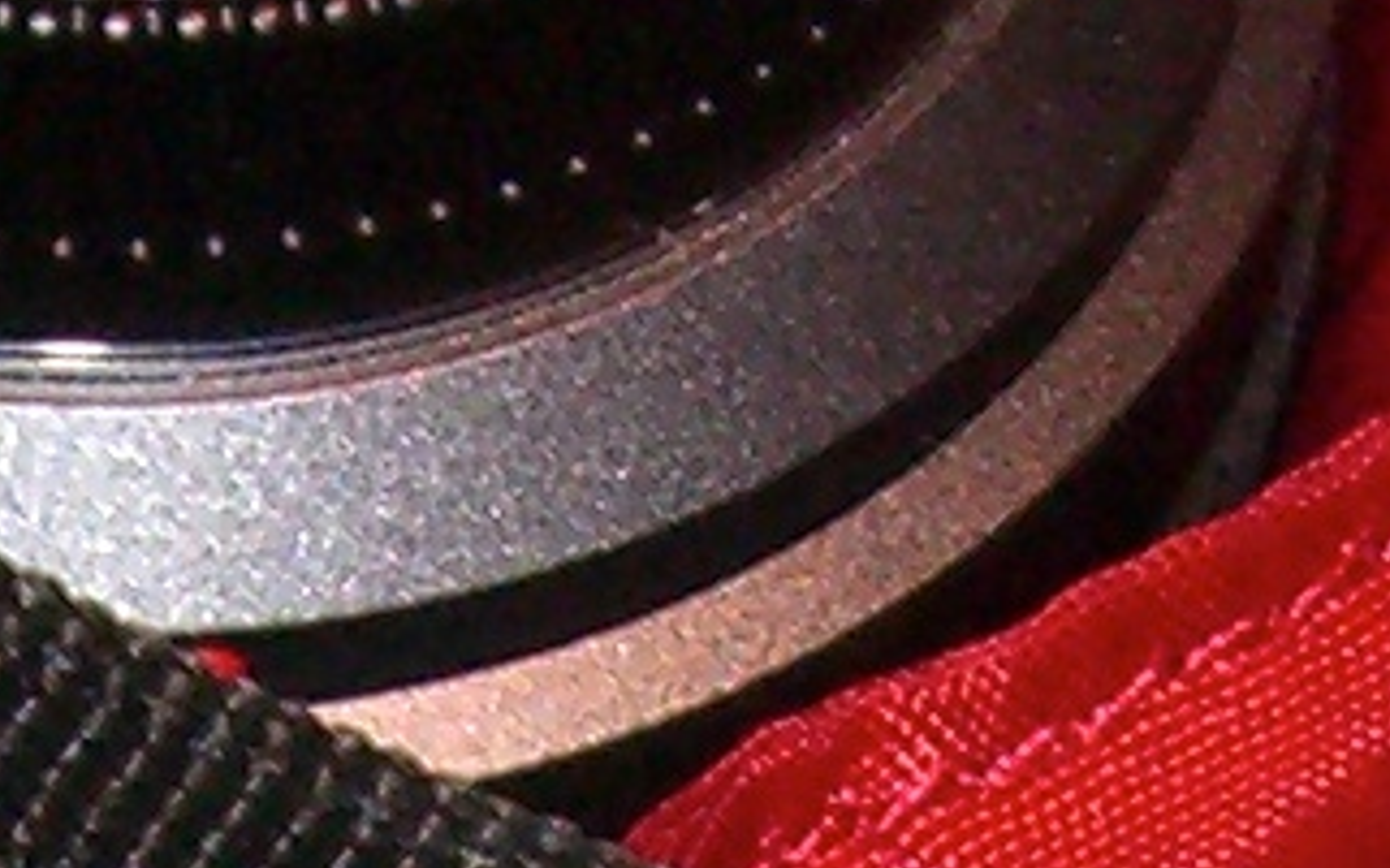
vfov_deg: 4.0
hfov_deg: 6.6
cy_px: 2146
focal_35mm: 320
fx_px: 12118
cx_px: 458
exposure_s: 1/60
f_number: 2.7
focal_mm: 6.2
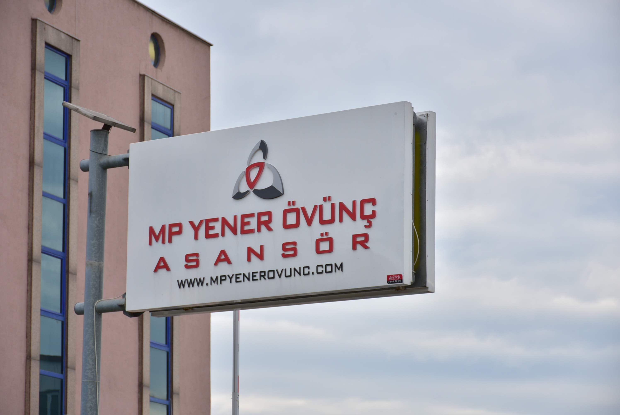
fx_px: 2197
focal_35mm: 128
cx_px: 310
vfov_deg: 10.8
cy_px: 208
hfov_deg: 16.1
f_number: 5.3
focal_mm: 85
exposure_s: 1/250
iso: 100
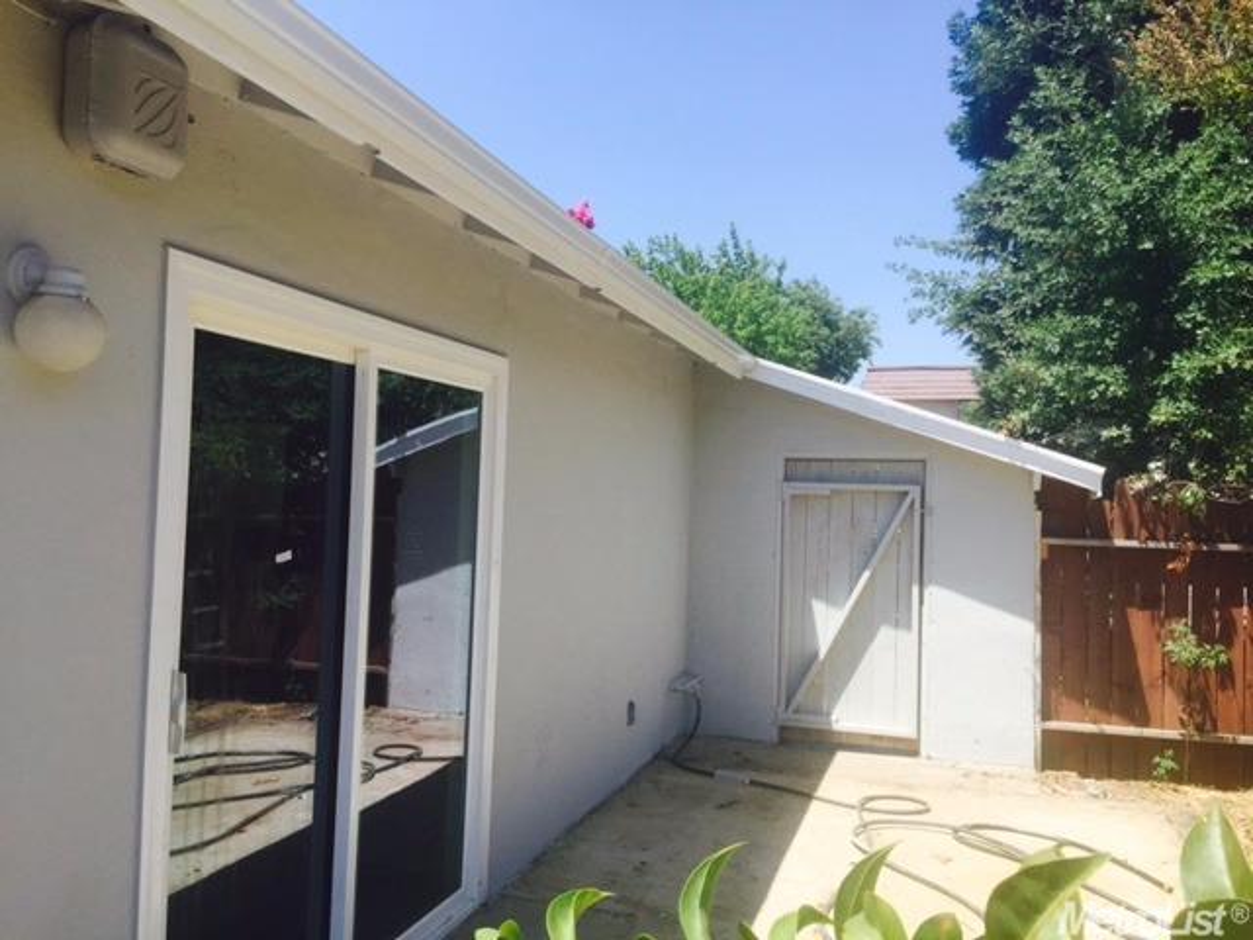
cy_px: 470
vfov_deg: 48.2
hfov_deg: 61.7
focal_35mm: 29
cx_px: 626
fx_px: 1050
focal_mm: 4.15
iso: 32
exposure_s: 1/1364
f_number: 2.2
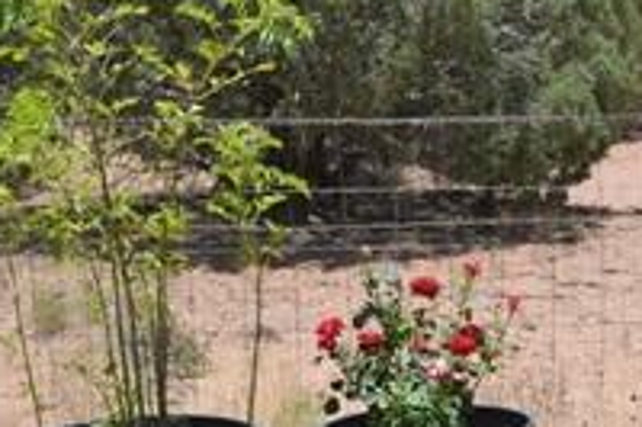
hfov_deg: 18.6
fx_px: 1924
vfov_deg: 12.6
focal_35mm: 108
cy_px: 305
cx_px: 591
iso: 100
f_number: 4
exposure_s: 1/800
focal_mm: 24
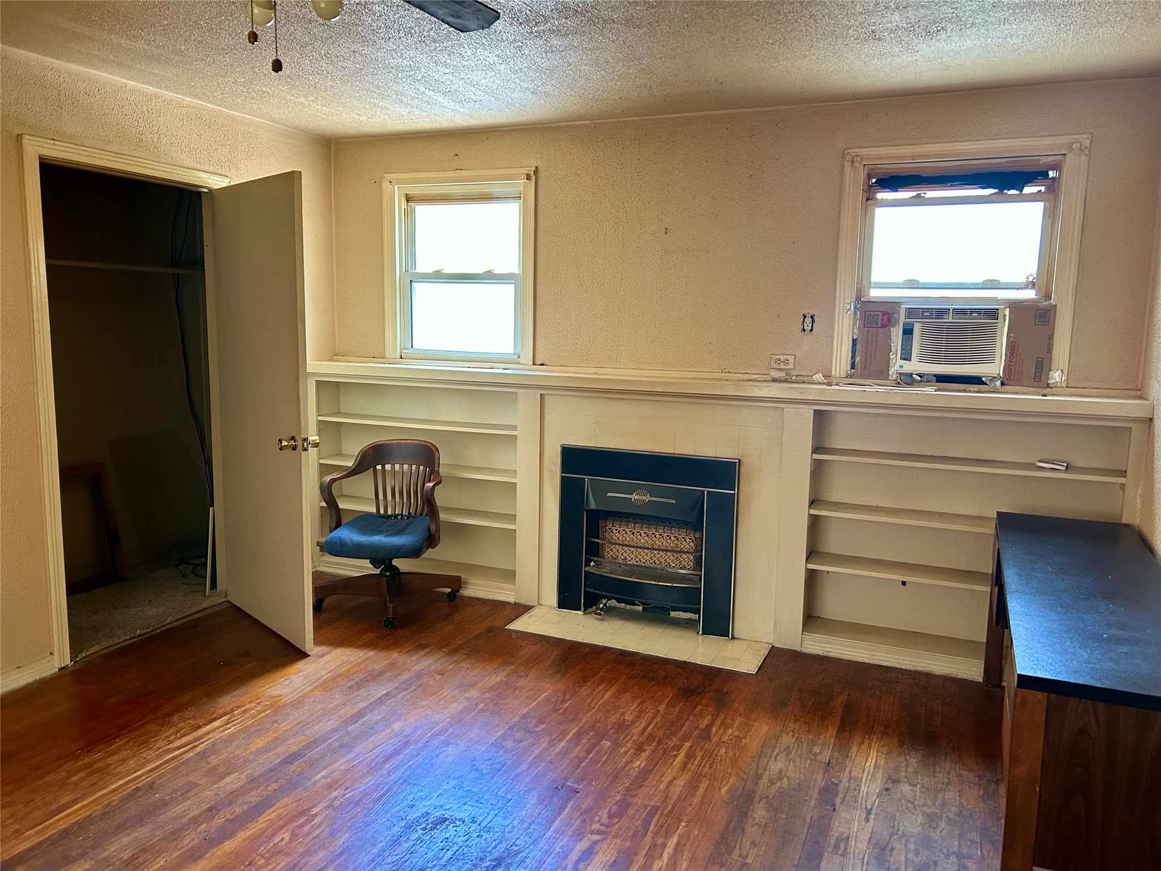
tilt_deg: -6.2
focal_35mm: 26
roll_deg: -0.6
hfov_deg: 67.3
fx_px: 872
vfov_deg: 53.1
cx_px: 580
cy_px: 436
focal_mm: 5.7
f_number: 1.5
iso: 250
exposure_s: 1/60
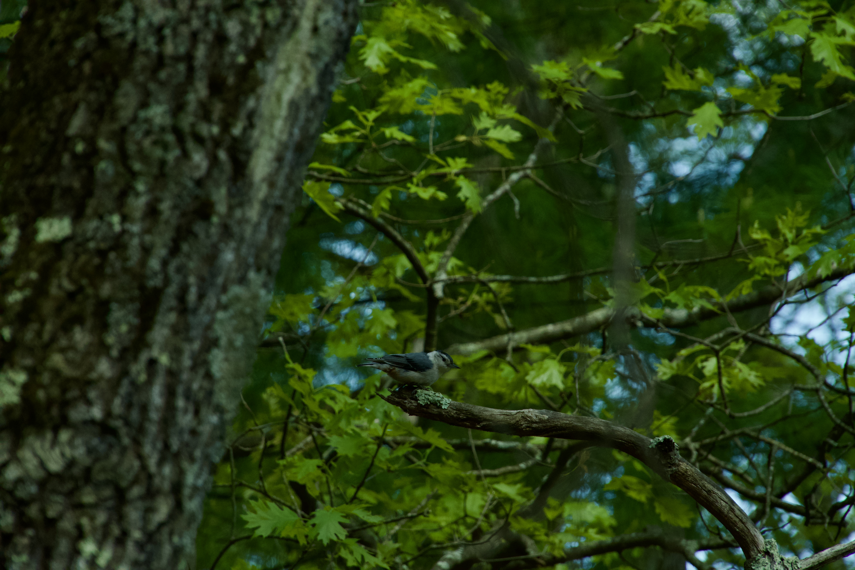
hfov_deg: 4.6
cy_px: 285
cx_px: 428
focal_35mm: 450
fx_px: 10687
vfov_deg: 3.1
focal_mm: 300
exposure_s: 1/500
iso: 1000
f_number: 13
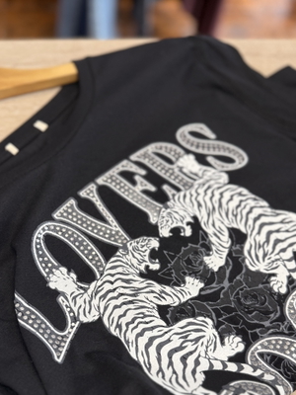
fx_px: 365
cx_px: 128
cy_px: 259
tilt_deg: -62.4
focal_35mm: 32
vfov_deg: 55.8
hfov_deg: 44.1
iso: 125
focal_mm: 6.76
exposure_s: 1/121
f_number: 1.78
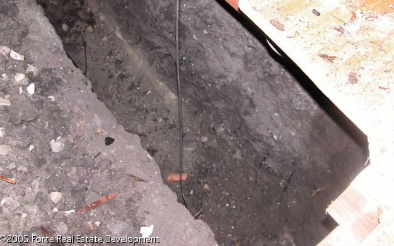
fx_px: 408
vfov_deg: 33.5
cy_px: 96
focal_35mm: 38
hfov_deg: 51.5
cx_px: 195
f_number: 2.8
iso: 100
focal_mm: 8.9
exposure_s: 1/60
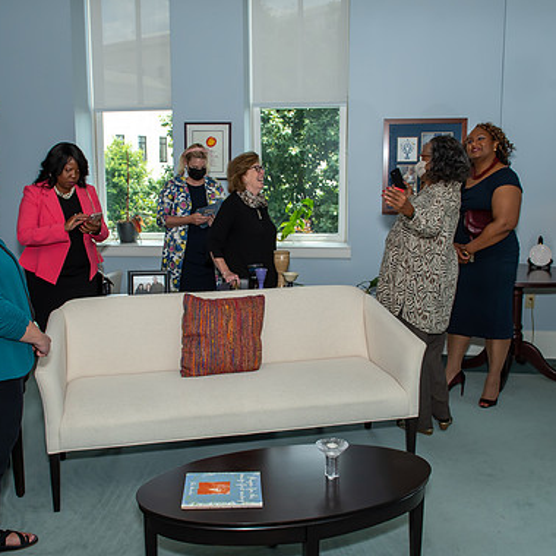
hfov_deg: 47.2
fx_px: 636
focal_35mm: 35
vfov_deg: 47.2
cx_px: 262
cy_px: 277
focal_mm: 17
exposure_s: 1/250
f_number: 8
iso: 500
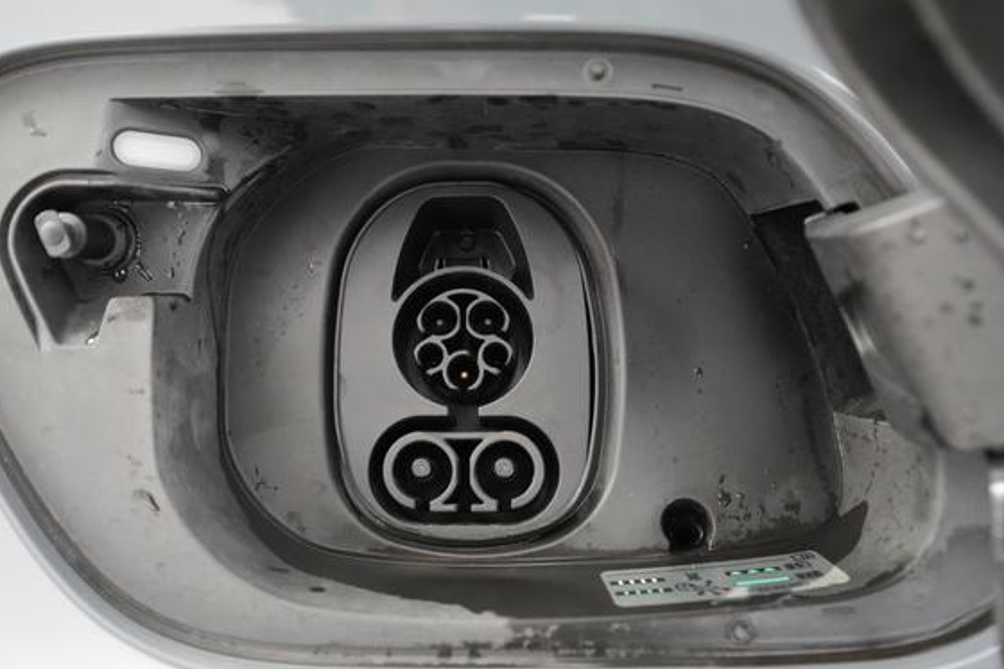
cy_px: 334
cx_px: 461
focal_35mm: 32
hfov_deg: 58.7
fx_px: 892
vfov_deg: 41.1
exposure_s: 1/60
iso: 12800
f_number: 4
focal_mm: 28
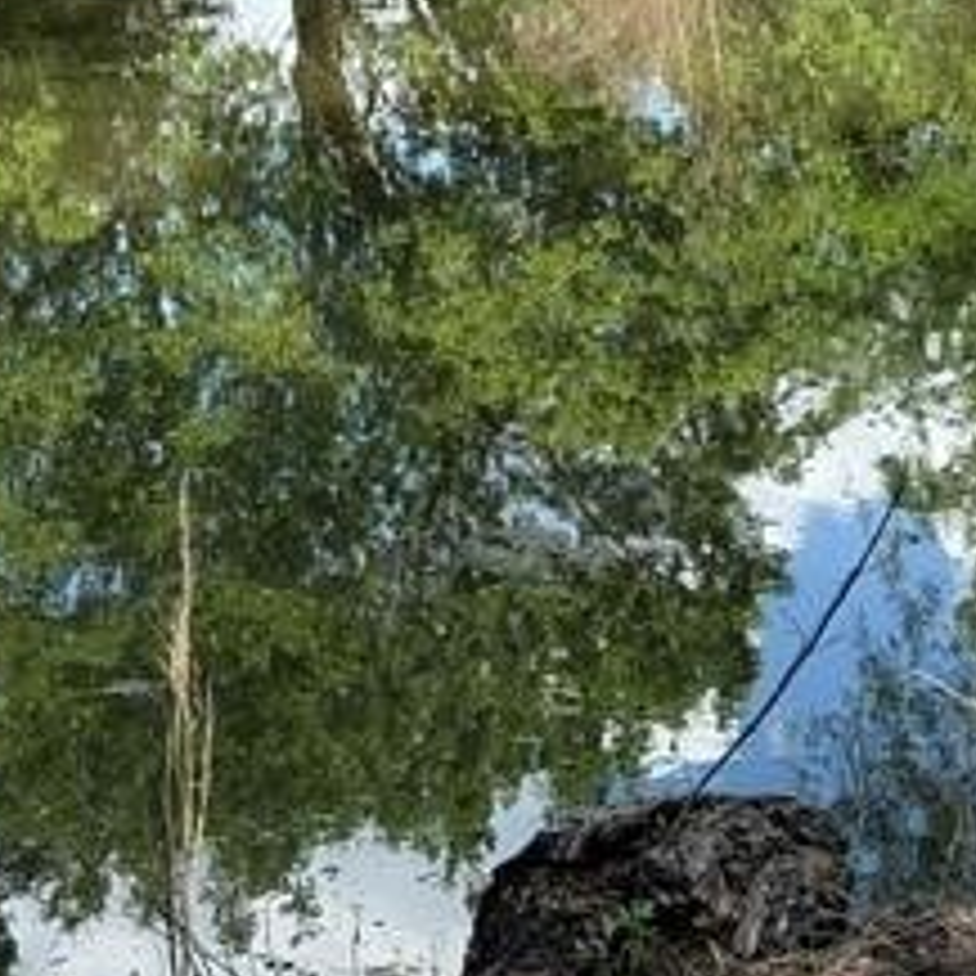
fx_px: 2999
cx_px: 526
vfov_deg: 18.1
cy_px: 13
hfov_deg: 18.5
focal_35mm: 94
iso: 64
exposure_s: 1/1149
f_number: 1.78
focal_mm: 6.76
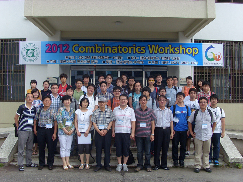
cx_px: 122
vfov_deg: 39.7
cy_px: 91
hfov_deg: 51.4
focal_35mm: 36
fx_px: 253
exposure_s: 1/90
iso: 100
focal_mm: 6
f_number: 3.5
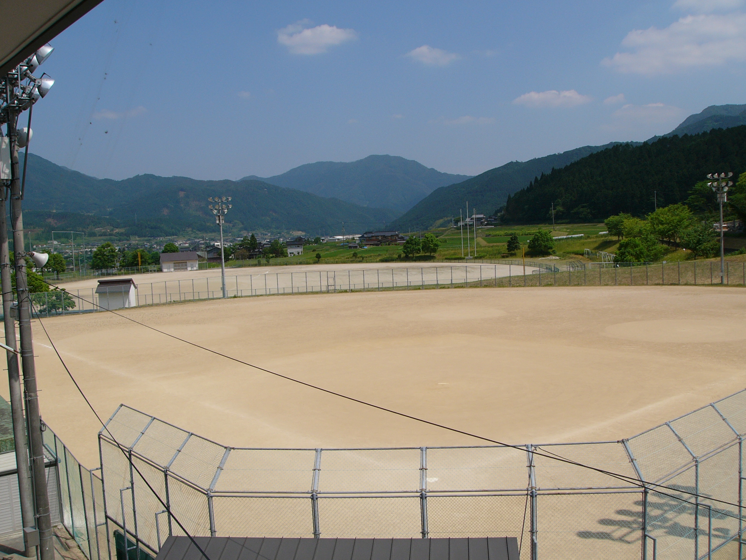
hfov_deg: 51.4
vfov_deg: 39.7
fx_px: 776
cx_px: 373
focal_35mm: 36
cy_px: 280
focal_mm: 6
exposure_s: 1/640
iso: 50
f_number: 5.6
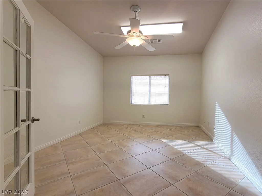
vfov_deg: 89.9
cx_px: 131
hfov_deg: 106.2
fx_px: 98
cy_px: 98
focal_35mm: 13
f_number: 2.2
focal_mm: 2.2
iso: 64
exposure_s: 1/120
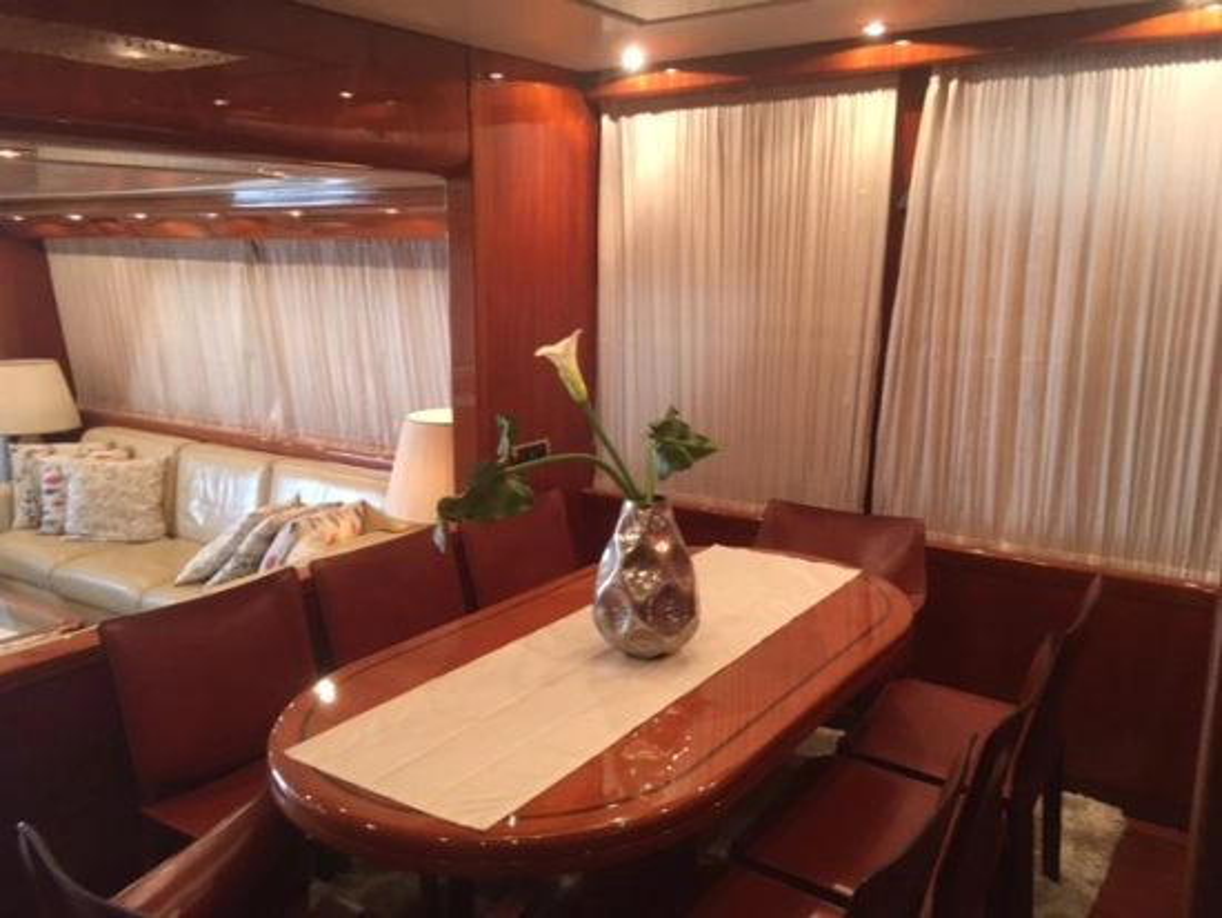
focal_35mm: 29
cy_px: 459
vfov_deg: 48.3
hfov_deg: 61.6
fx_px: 1024
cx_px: 611
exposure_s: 1/33
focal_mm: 4.15
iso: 125
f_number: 2.2
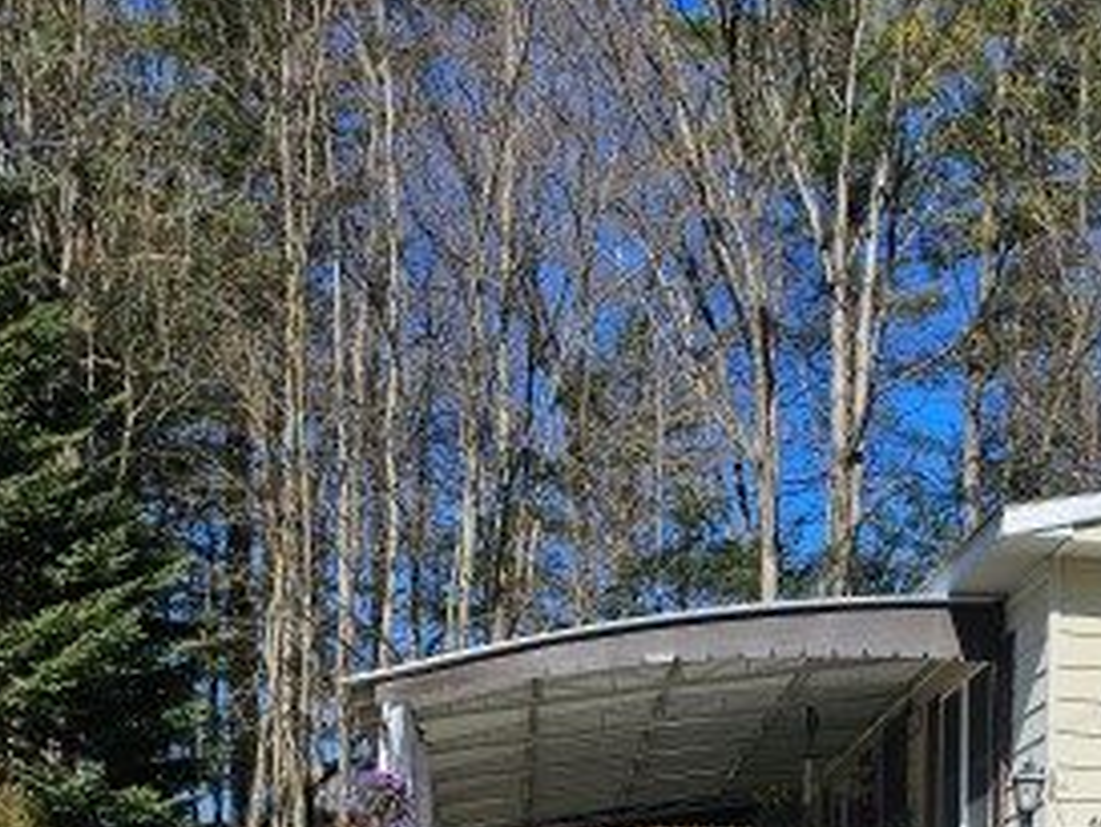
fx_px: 1877
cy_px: 1002
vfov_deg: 22.8
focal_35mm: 59
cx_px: 976
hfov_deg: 31.3
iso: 10
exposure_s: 1/944
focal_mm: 6.3
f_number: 1.7
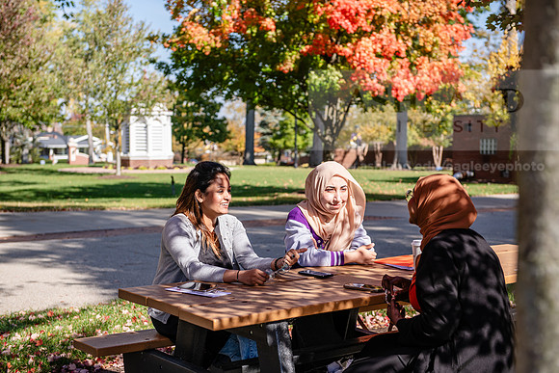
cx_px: 280
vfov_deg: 24.2
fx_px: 870
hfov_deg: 35.6
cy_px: 186
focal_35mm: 56
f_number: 3.5
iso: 100
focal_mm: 56
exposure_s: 1/640
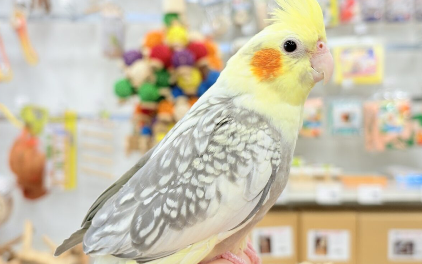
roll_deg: +0.9
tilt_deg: -1.0
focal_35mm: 56
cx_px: 210
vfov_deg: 23.1
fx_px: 644
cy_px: 122
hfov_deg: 36.3
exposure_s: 1/50
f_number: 1.6
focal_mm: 5.96
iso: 40
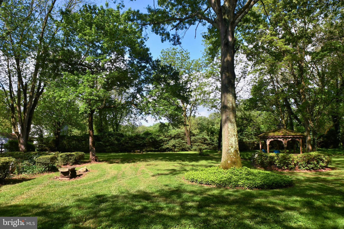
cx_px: 172
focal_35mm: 21
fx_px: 201
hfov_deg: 81.2
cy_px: 114
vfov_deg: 59.5
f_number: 16
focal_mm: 14
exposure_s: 1/200
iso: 400
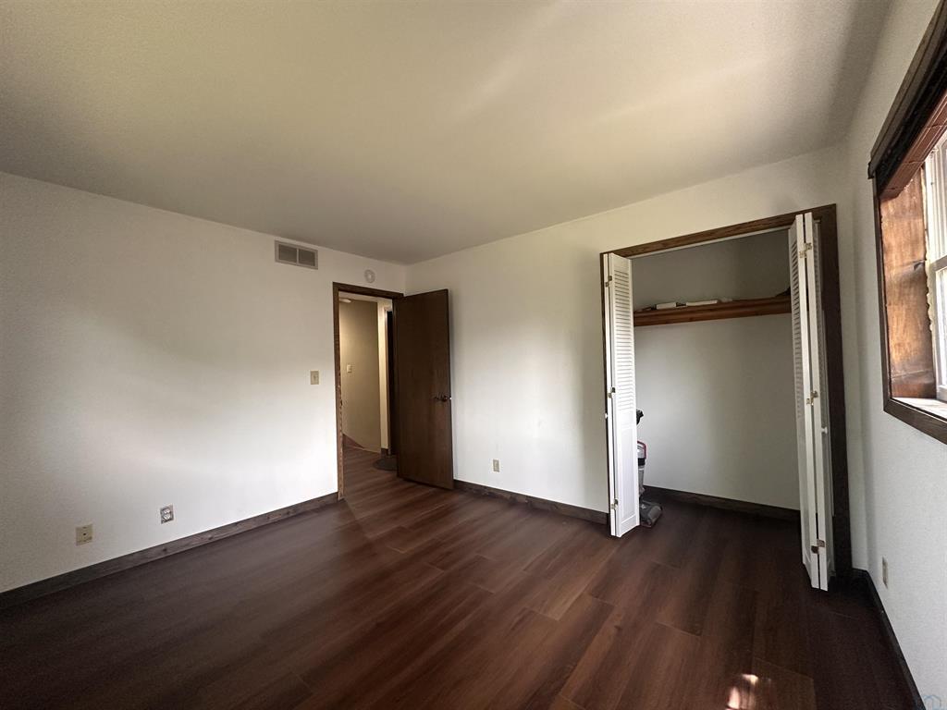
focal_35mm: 14
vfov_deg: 85.7
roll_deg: +1.4
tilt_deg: +1.6
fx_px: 383
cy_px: 355
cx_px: 474
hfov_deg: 102.1
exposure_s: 1/120
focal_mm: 2.22
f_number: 2.2
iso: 250
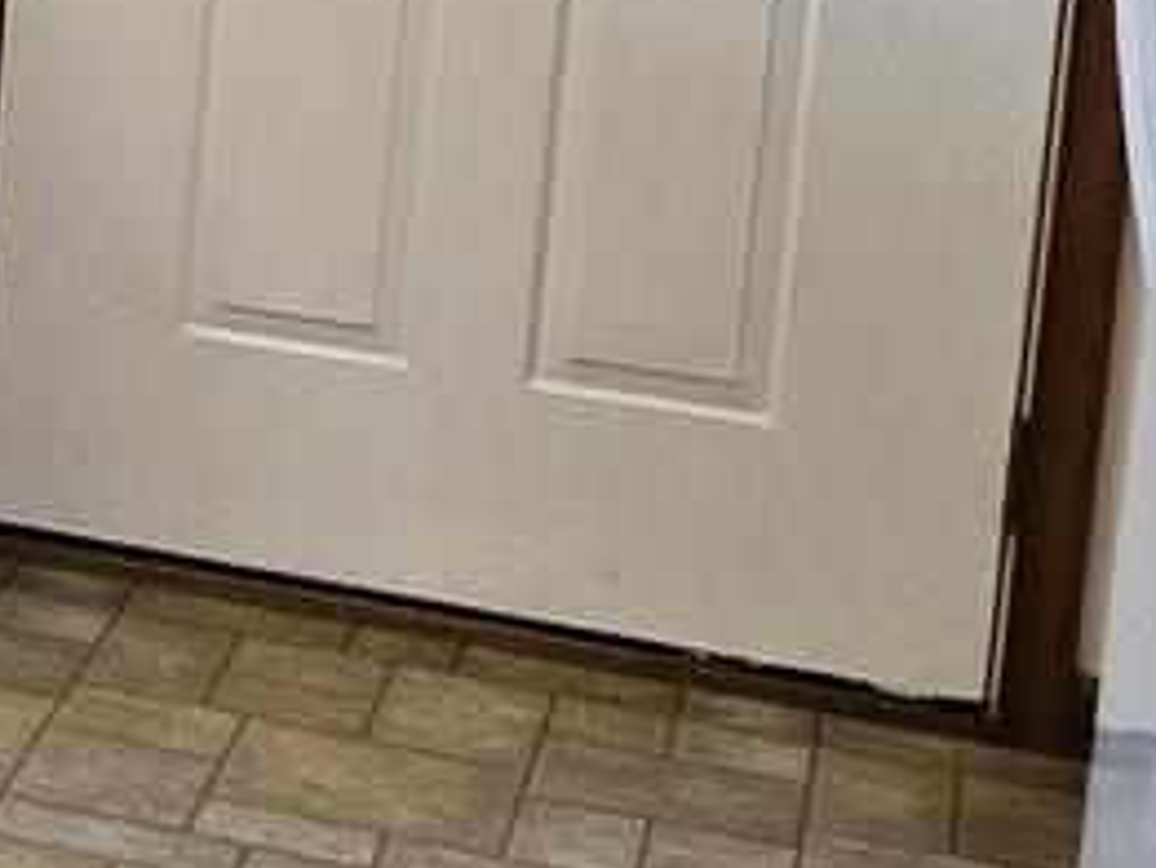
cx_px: -1718
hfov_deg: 12.1
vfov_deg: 11.3
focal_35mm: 127
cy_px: -332
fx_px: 4243
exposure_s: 1/120
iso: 200
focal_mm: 5.4
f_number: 1.8
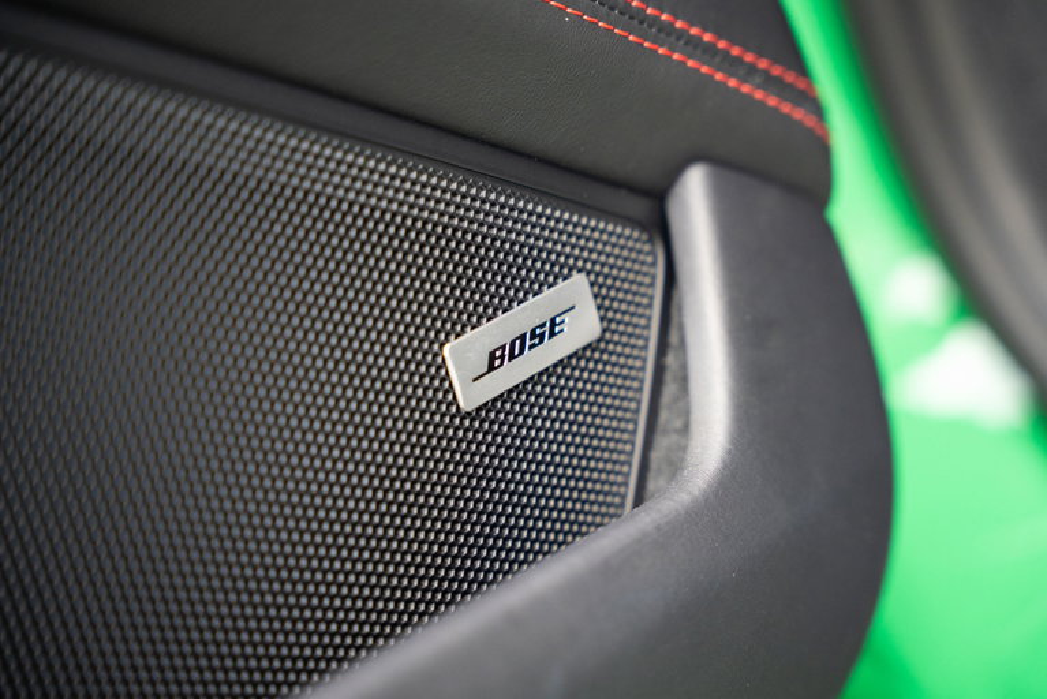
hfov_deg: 31.0
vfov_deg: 21.0
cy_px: 350
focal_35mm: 65
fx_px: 1885
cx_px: 524
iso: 3200
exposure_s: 1/250
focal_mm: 64.8
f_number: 3.2
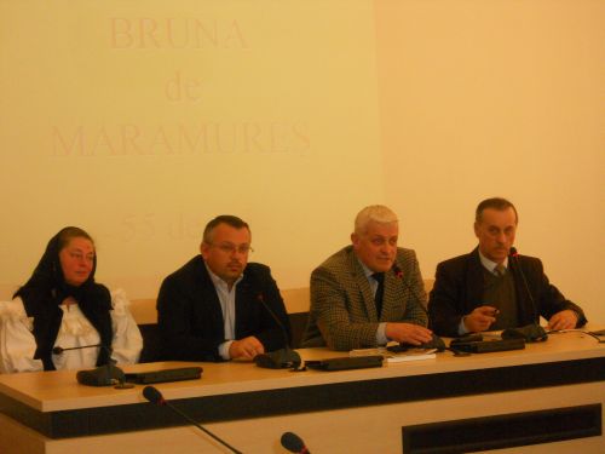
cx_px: 302
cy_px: 227
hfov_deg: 21.3
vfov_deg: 16.1
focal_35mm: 92
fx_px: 1608
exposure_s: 1/60
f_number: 5.4
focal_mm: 16.5
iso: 500
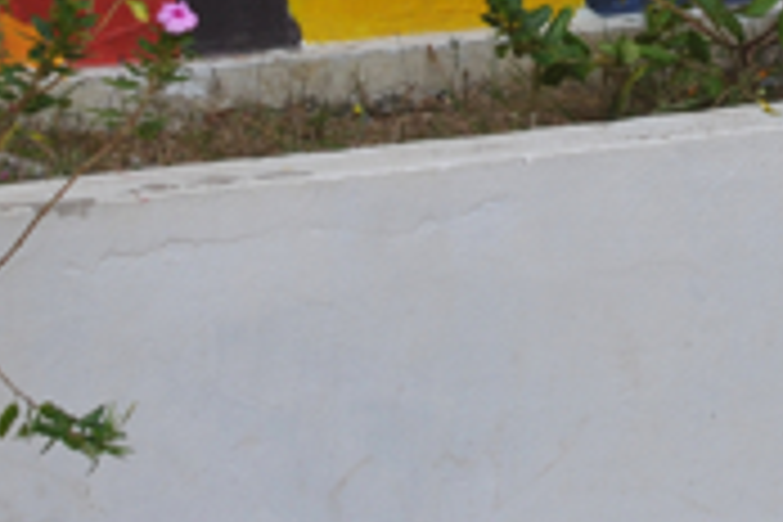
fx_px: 8417
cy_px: -320
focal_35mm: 387
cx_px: 814
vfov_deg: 3.5
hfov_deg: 5.3
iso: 140
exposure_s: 1/500
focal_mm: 70
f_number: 5.6
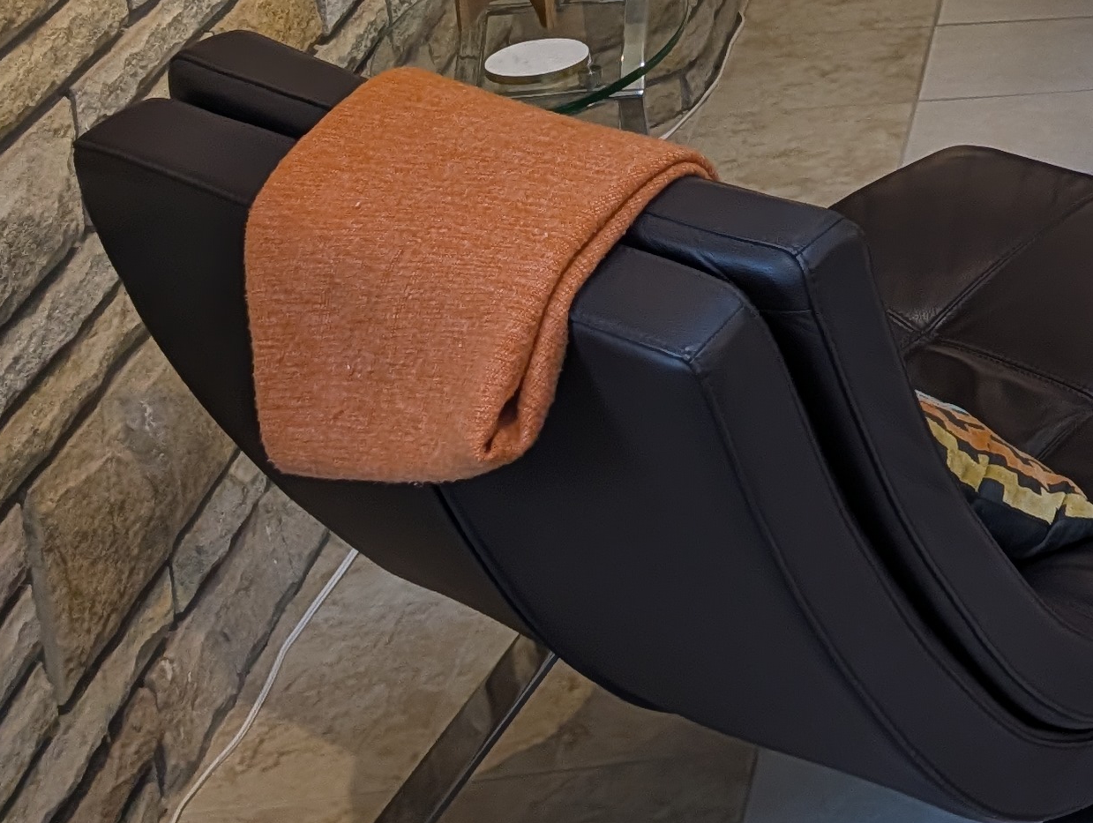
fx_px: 2498
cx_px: 1733
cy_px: -425
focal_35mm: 79
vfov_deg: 16.9
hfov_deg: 20.4
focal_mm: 6.9
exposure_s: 1/154
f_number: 1.68
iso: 22
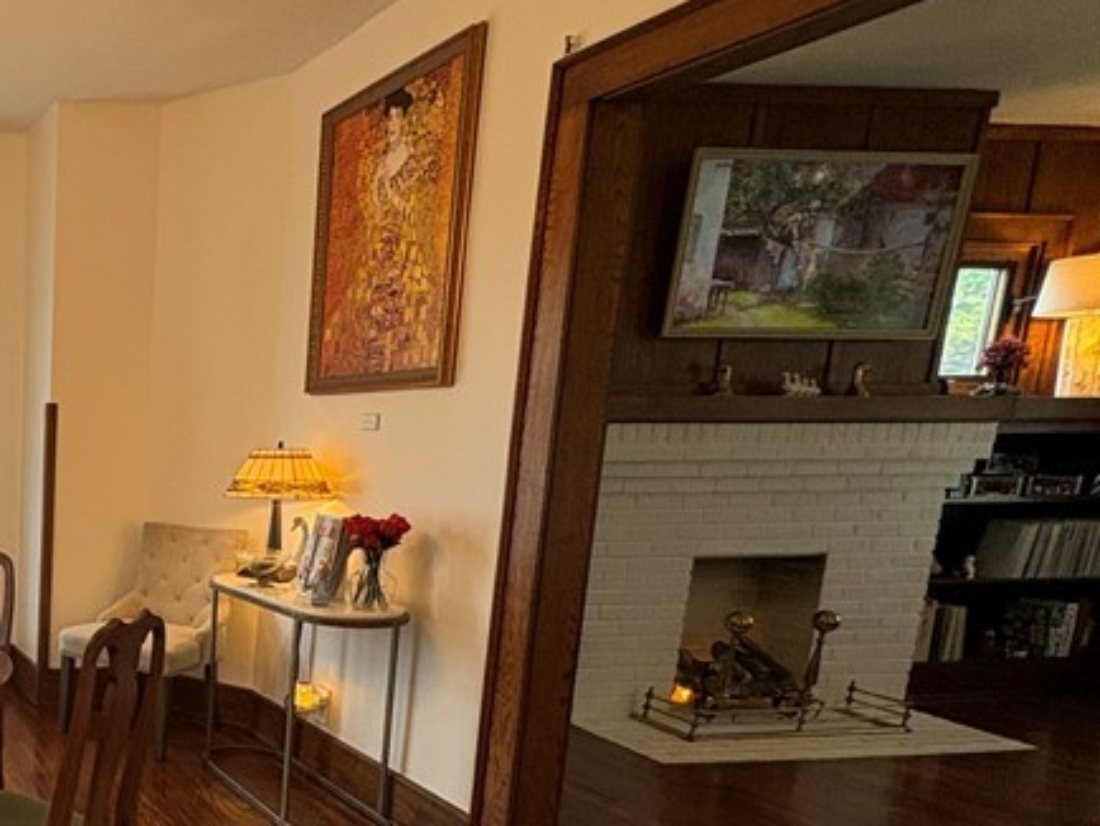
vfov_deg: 41.7
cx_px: -117
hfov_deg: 42.9
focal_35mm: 33
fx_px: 1049
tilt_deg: -10.7
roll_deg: +0.6
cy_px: 623
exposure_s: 1/120
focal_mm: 2.22
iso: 200
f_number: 2.2
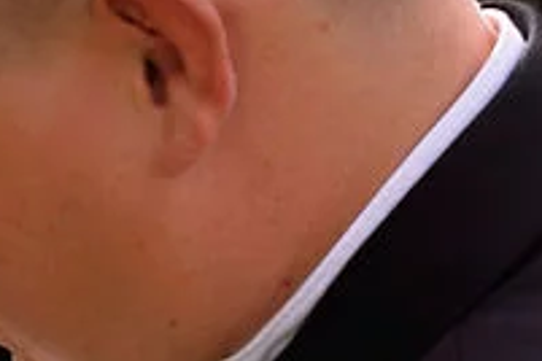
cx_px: -386
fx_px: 2529
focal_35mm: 168
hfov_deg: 11.5
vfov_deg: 8.1
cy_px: 440
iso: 100
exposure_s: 1/640
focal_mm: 33
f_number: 5
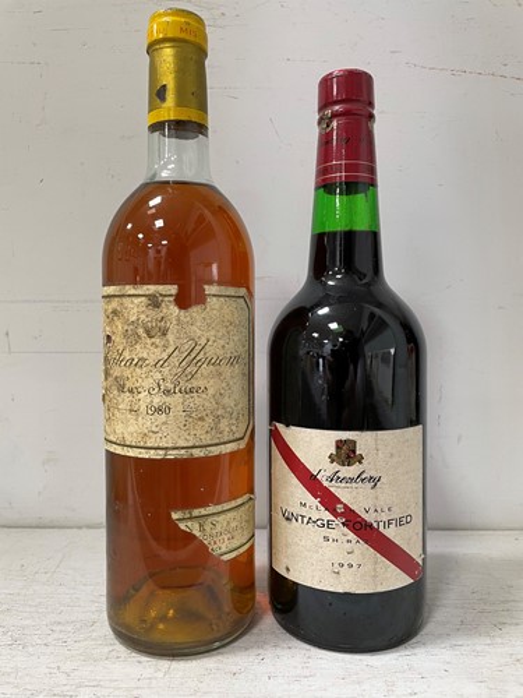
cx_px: 262
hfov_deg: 53.1
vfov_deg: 67.3
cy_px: 349
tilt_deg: -1.9
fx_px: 524
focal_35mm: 26
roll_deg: +0.1
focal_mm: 4.2
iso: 100
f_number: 1.6
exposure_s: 1/50
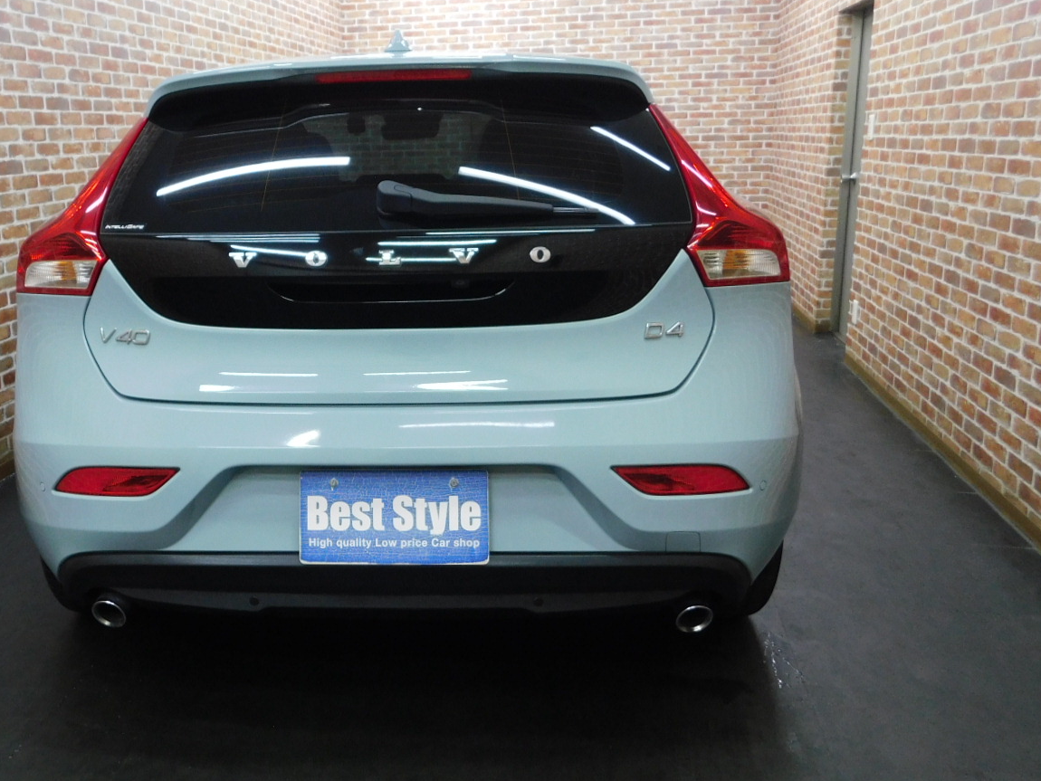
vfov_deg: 44.1
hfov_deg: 55.8
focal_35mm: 32
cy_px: 363
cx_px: 358
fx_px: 963
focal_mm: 4
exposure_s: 1/30
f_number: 3
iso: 220
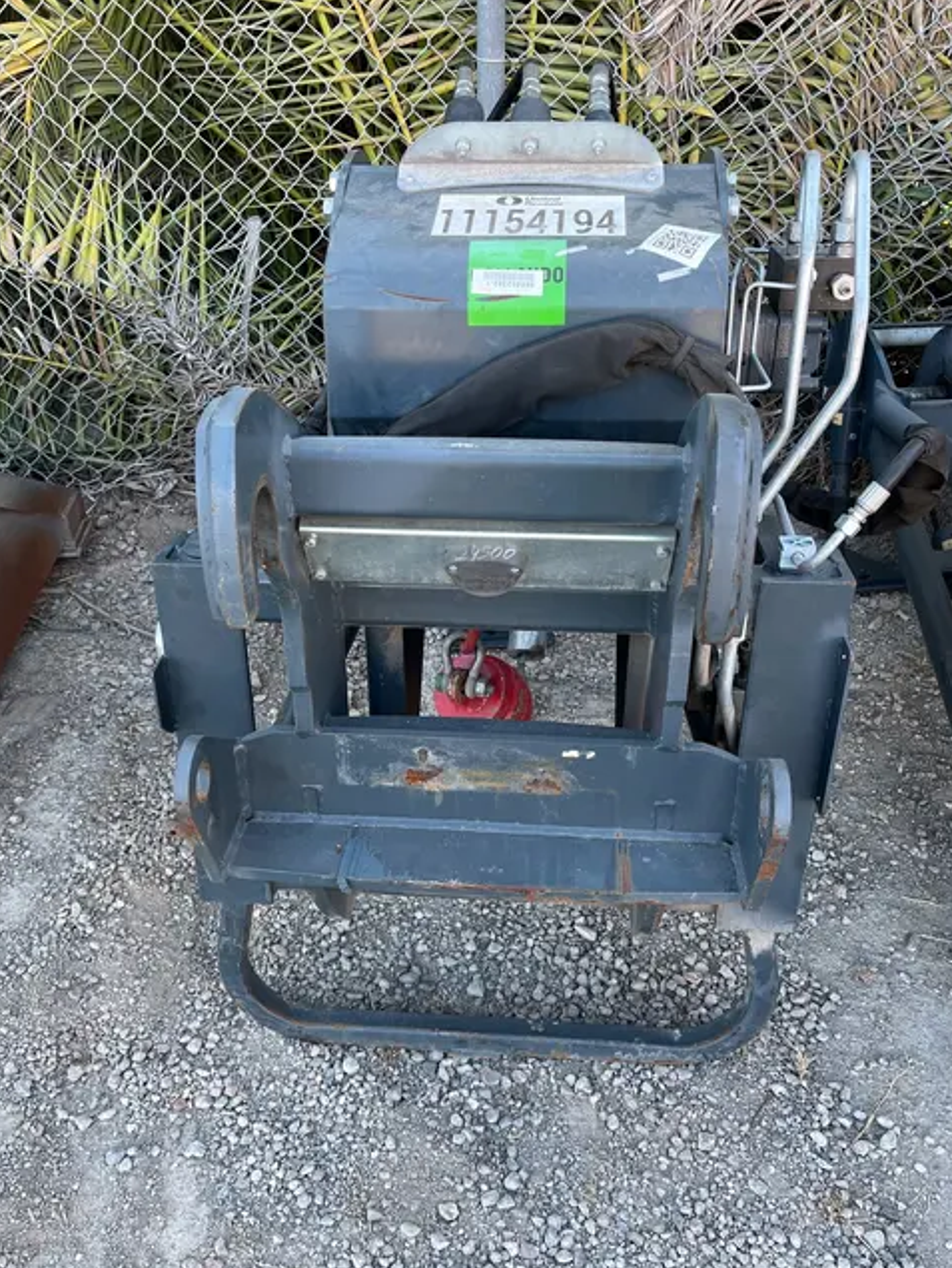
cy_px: 654
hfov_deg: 46.8
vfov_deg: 59.9
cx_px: 449
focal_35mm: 30
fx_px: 1099
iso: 40
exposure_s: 1/121
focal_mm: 5.1
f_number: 1.6
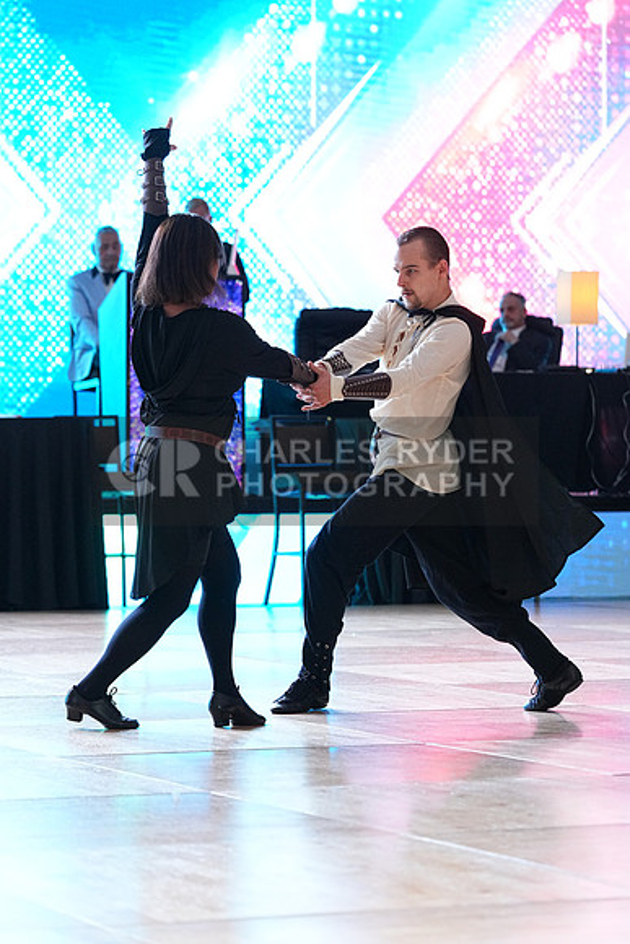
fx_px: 3541
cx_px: 315
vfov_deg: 15.2
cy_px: 472
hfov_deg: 10.2
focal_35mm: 135
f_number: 4
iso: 2500
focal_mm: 135
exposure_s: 1/400
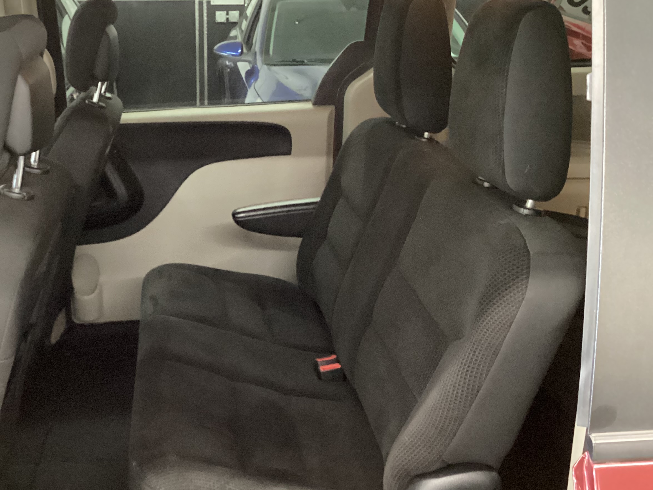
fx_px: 811
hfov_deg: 43.2
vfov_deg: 33.5
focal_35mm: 43
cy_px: 291
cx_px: 218
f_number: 2.4
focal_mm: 3.3
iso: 640
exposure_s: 1/20
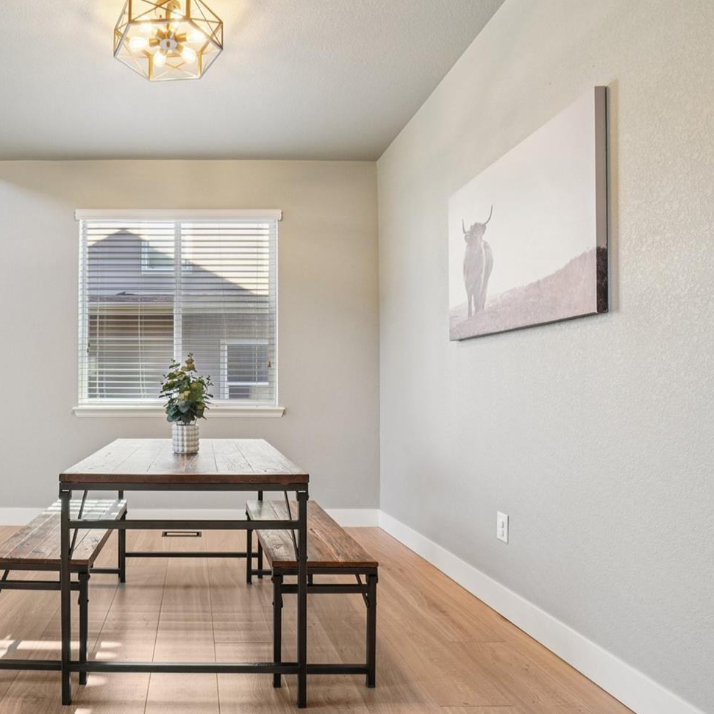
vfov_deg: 72.0
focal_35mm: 21
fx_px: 490
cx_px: 197
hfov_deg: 68.4
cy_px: 385
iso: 400
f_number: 8
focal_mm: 10
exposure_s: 1/15
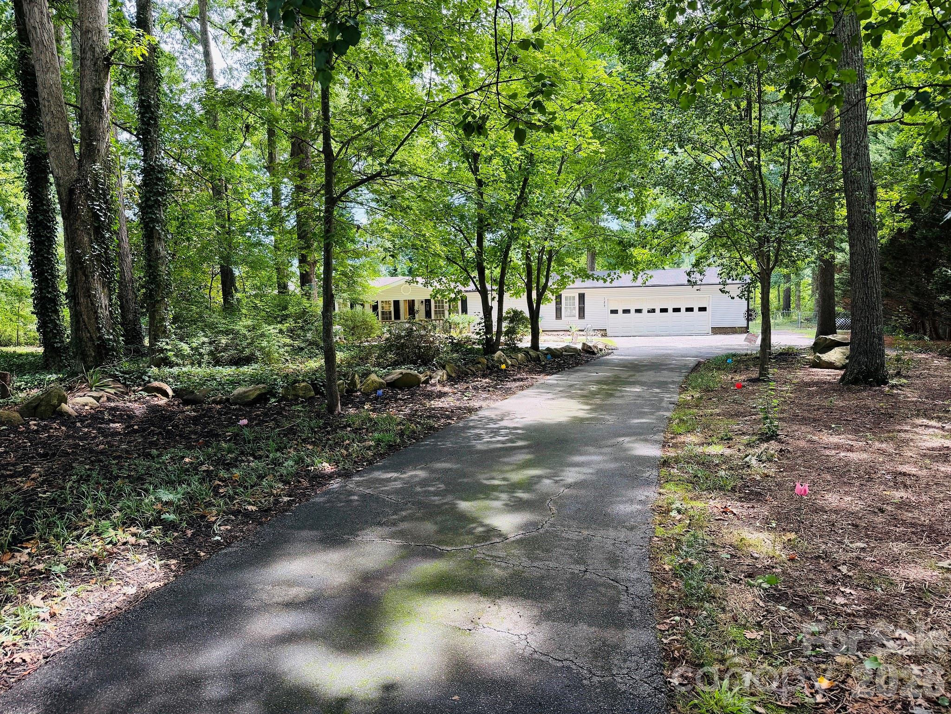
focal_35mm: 24
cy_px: 357
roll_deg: +1.6
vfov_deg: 56.8
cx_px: 476
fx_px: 659
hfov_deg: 71.6
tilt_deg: -6.4
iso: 80
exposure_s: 1/275
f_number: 1.78
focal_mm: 6.76
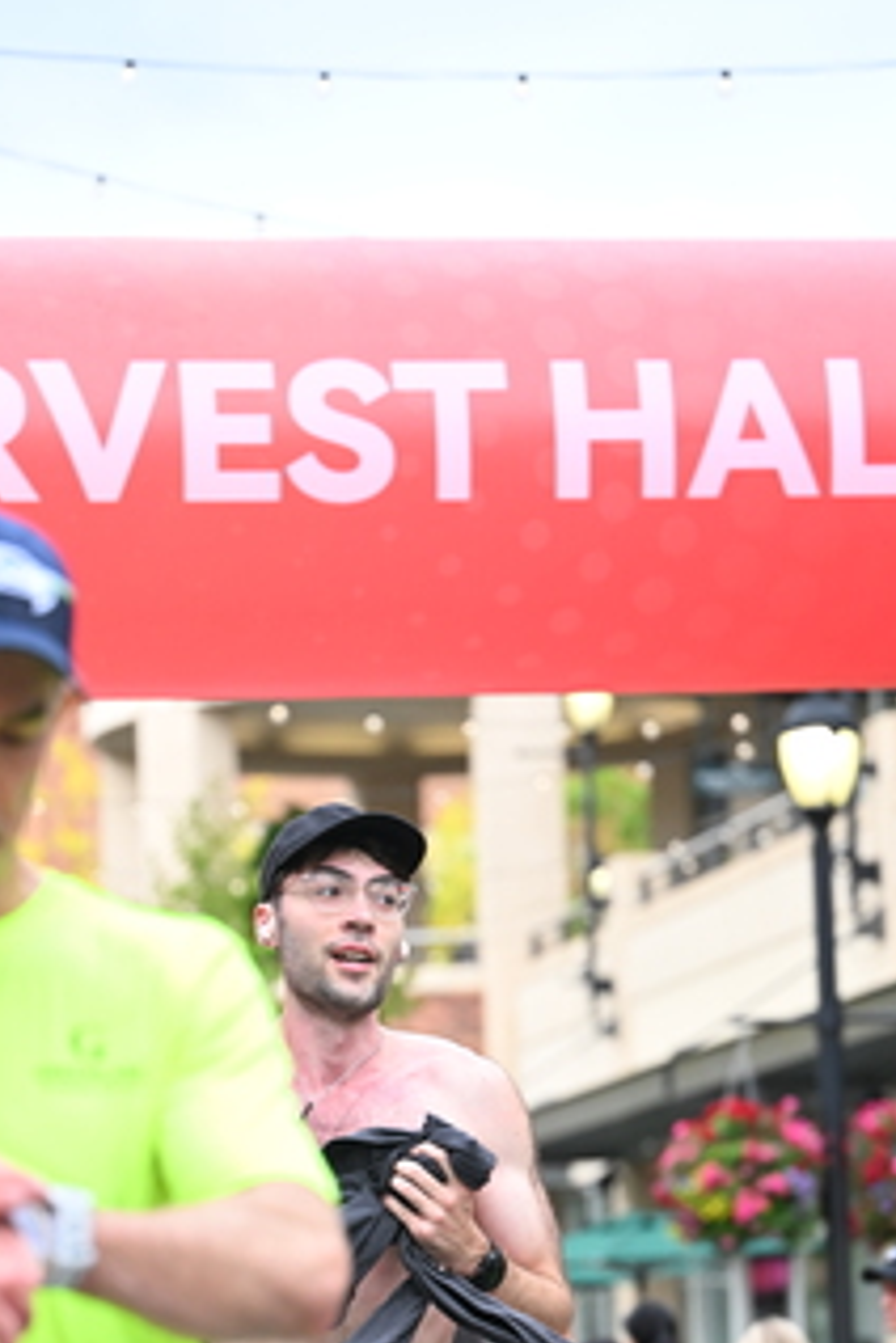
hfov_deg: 9.7
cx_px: 323
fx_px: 5301
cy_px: 1073
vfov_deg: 14.4
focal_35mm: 142
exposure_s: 1/1600
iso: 1000
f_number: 2.8
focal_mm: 82
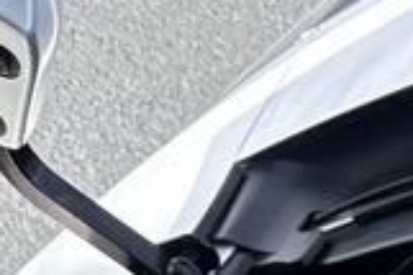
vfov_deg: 7.4
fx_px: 1822
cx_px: 939
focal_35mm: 159
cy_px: 866
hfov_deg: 11.2
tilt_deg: -54.9
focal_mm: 6.76
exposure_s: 1/689
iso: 100
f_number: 1.78
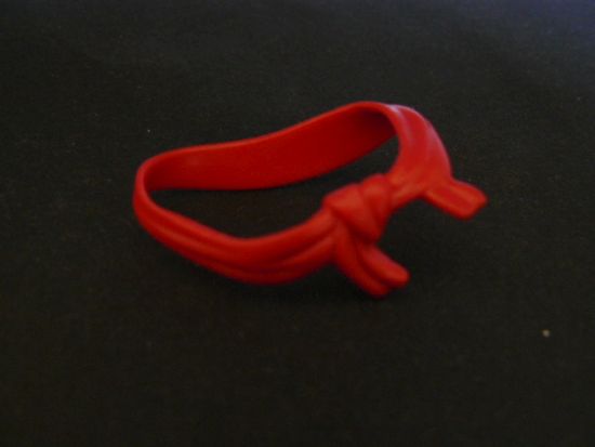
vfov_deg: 39.7
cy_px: 224
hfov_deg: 51.3
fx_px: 619
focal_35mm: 36
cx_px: 298
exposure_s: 1
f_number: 2.8
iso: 200
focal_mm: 6
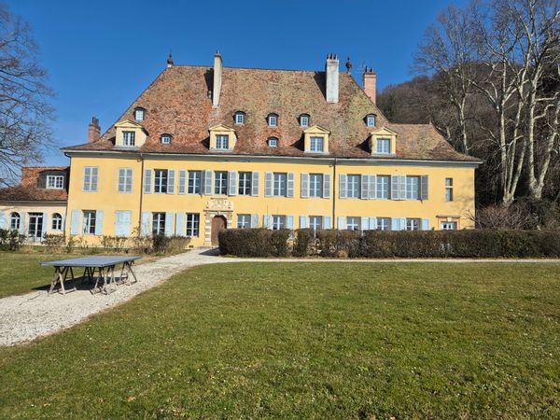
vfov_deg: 58.9
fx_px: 372
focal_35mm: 23
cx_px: 280
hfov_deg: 73.9
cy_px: 210
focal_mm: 5.4
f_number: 1.8
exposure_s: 1/2848
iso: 25
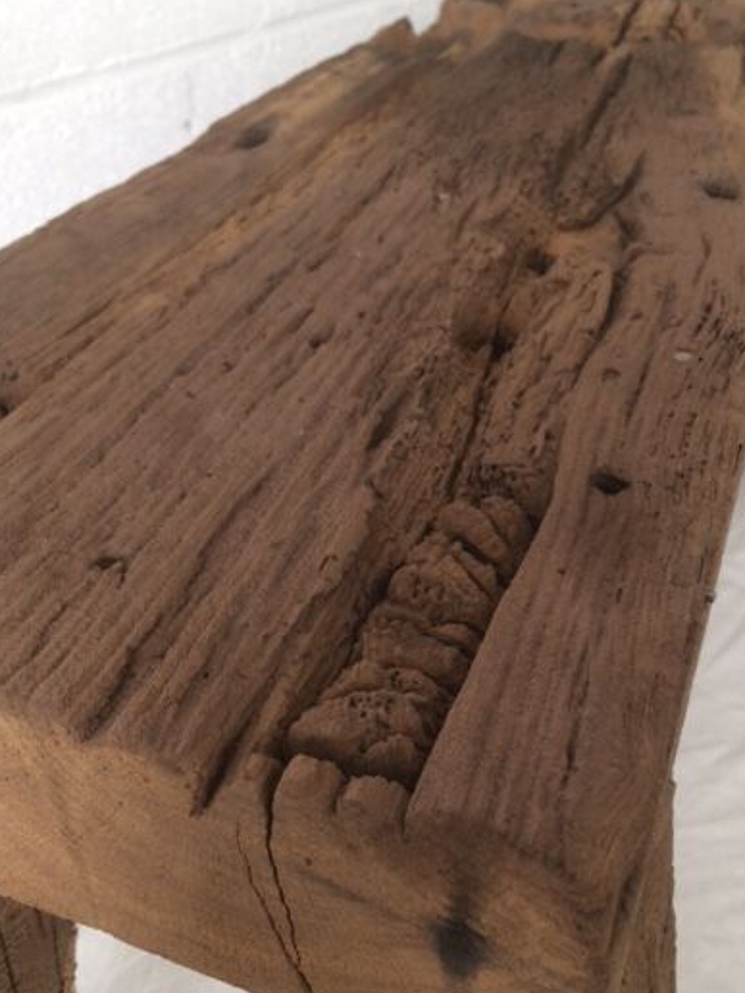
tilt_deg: -37.6
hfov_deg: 39.7
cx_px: 360
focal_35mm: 36
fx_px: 1033
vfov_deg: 51.3
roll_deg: +1.6
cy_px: 527
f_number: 2.2
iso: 50
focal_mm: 4.15
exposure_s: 1/50
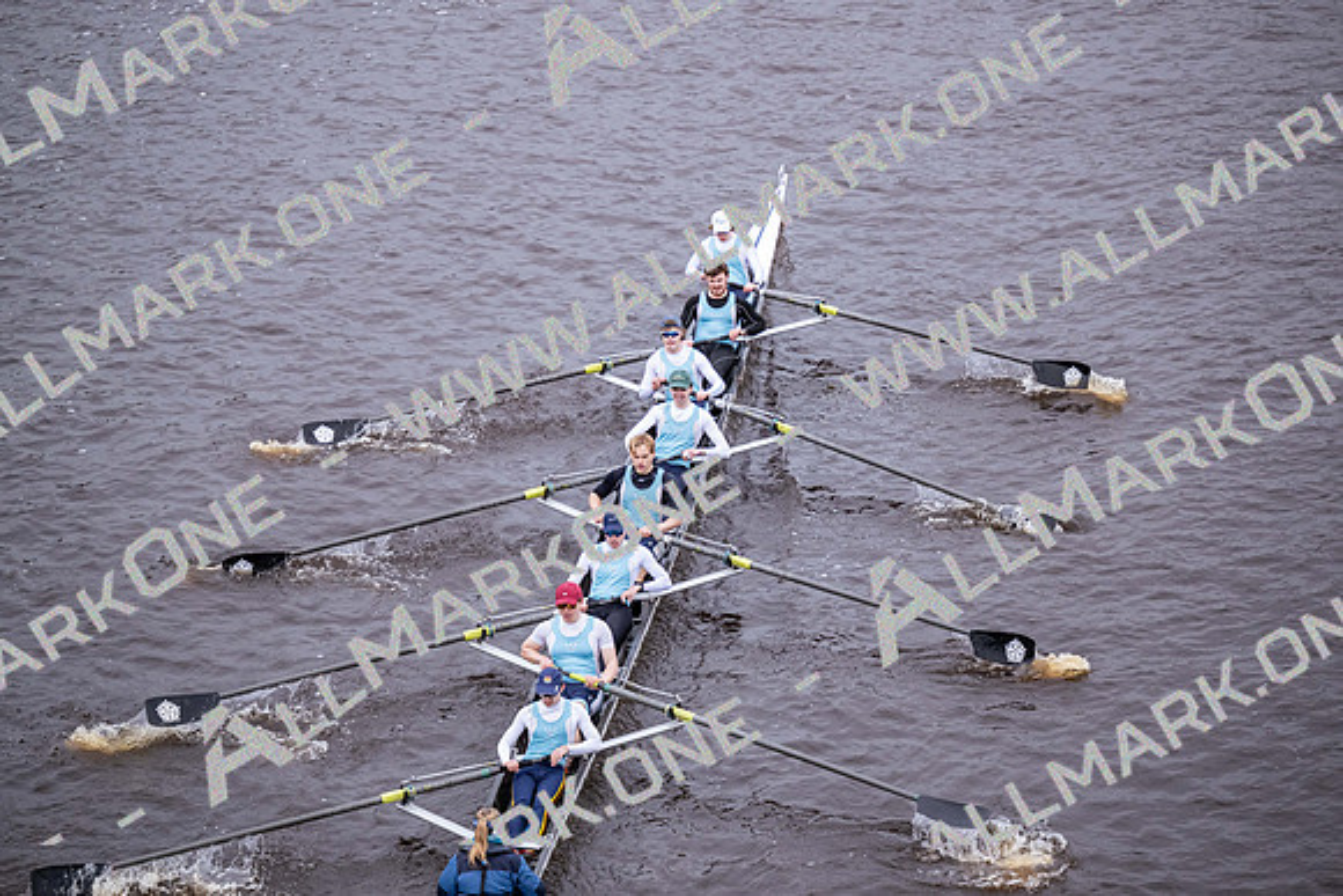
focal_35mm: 130
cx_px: 672
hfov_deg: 15.8
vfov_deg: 10.6
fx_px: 4851
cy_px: 448
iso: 2200
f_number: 2.8
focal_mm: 130
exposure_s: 1/2000
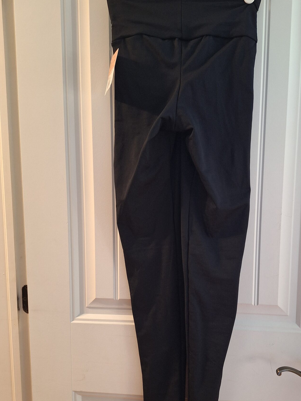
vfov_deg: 63.2
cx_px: 178
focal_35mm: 28
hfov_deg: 49.5
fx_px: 325
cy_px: 225
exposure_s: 1/30
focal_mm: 5.54
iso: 200
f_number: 1.8
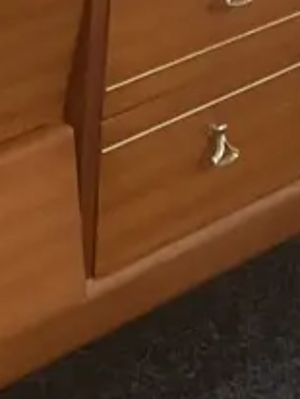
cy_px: -302
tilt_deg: -15.1
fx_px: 1603
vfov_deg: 12.9
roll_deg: -1.6
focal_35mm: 139
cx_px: 19
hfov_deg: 10.6
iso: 320
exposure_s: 1/50
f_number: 1.8
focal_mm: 3.99
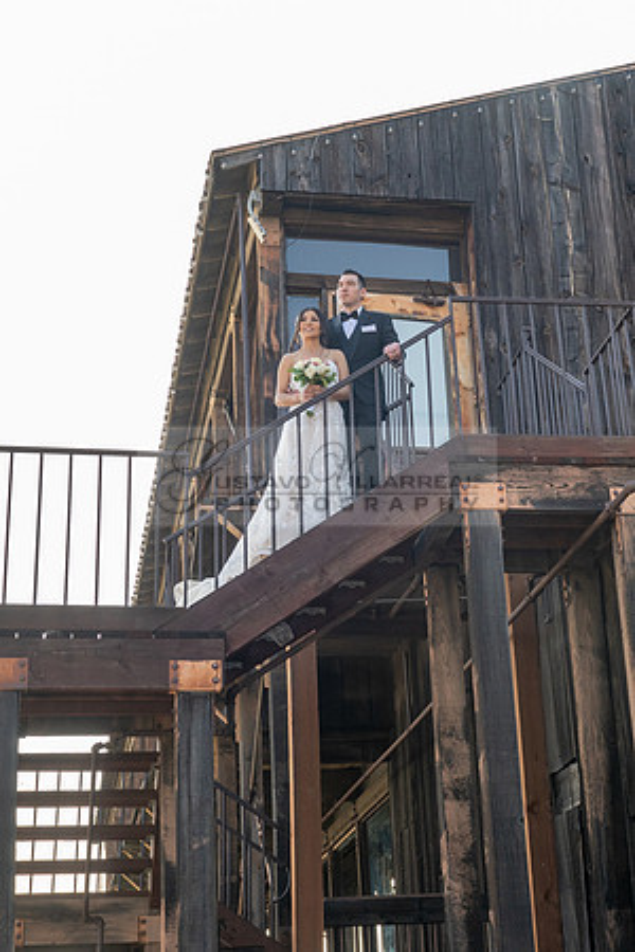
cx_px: 375
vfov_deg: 32.7
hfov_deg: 22.1
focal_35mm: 61
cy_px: 457
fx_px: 1621
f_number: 7.1
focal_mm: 24
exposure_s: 1/200
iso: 200
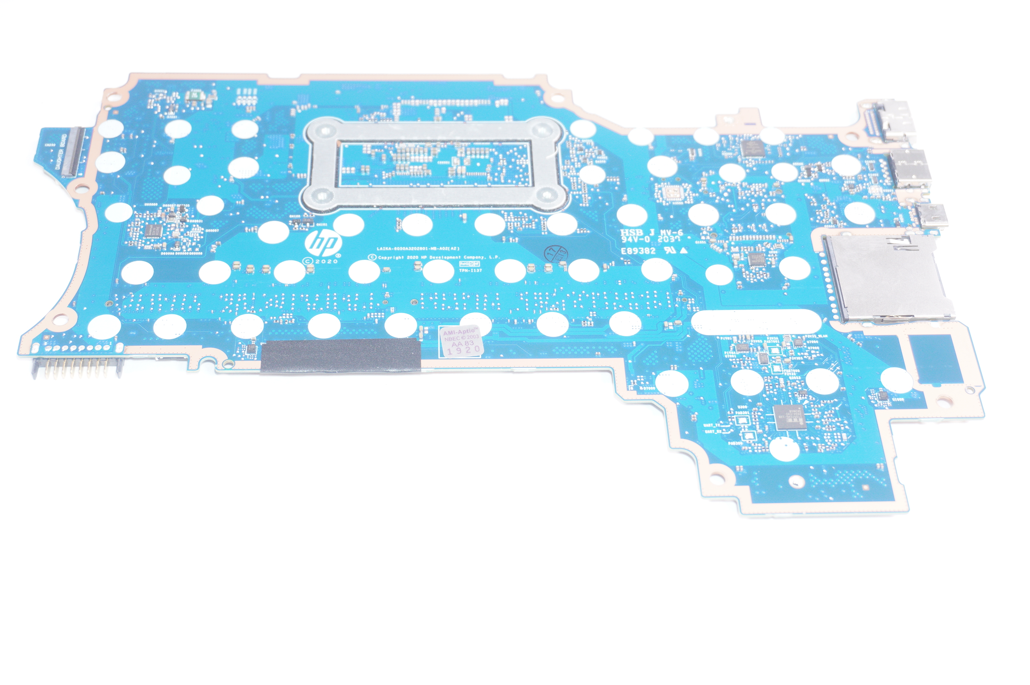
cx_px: 515
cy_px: 342
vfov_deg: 26.4
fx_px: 1458
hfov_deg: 38.9
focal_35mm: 51
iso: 640
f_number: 5
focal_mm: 34
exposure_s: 1/160
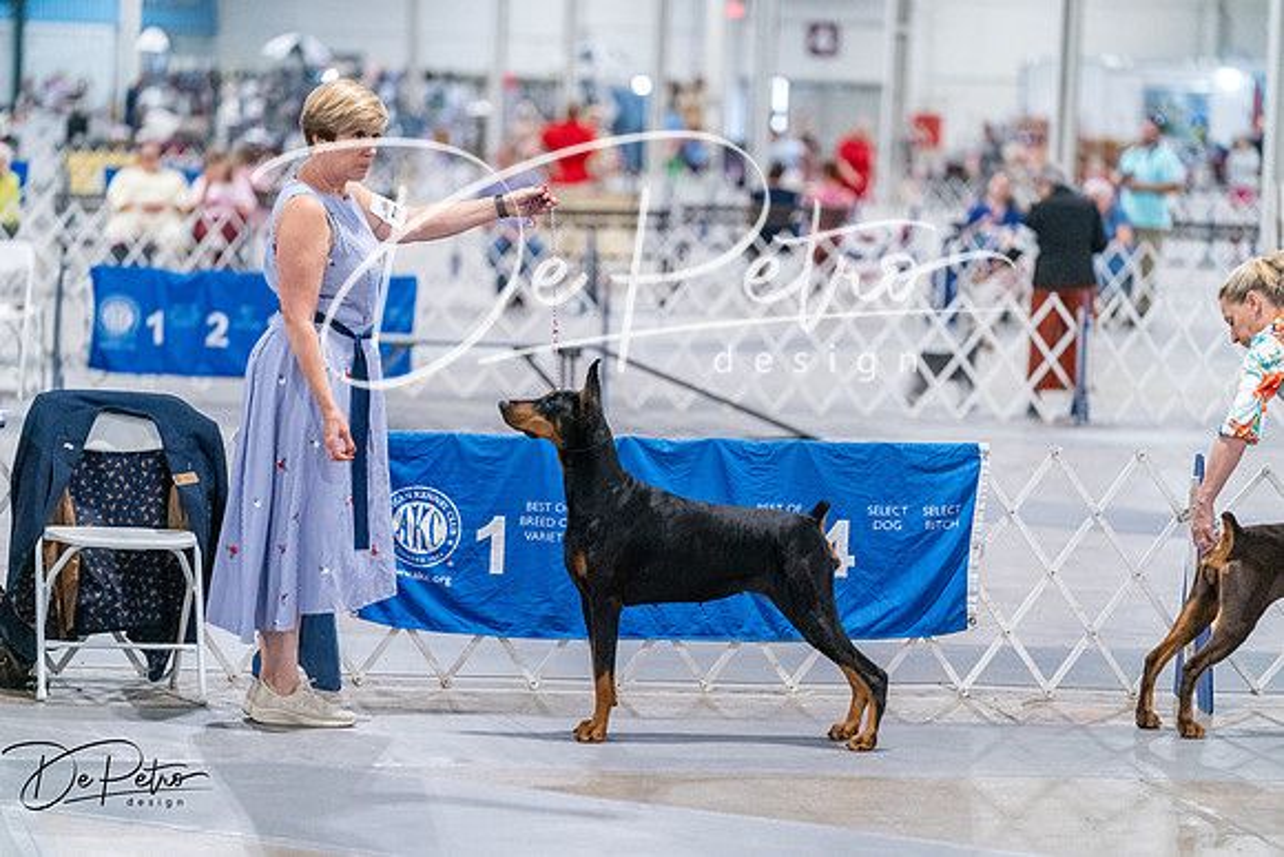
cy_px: 428
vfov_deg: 8.5
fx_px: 5743
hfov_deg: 12.8
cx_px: 642
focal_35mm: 161
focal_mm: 161
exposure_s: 1/320
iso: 6400
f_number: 3.2
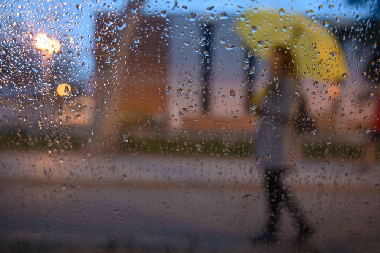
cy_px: 126
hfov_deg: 60.3
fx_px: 327
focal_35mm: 31
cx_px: 190
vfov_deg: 42.3
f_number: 2.8
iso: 160
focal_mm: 31
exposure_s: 1/10
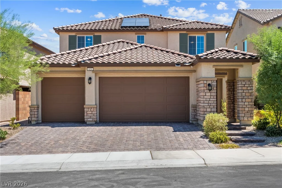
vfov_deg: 31.9
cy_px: 94
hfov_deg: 46.4
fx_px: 329
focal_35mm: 42
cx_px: 141
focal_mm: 28
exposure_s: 1/8000
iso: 400
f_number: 8
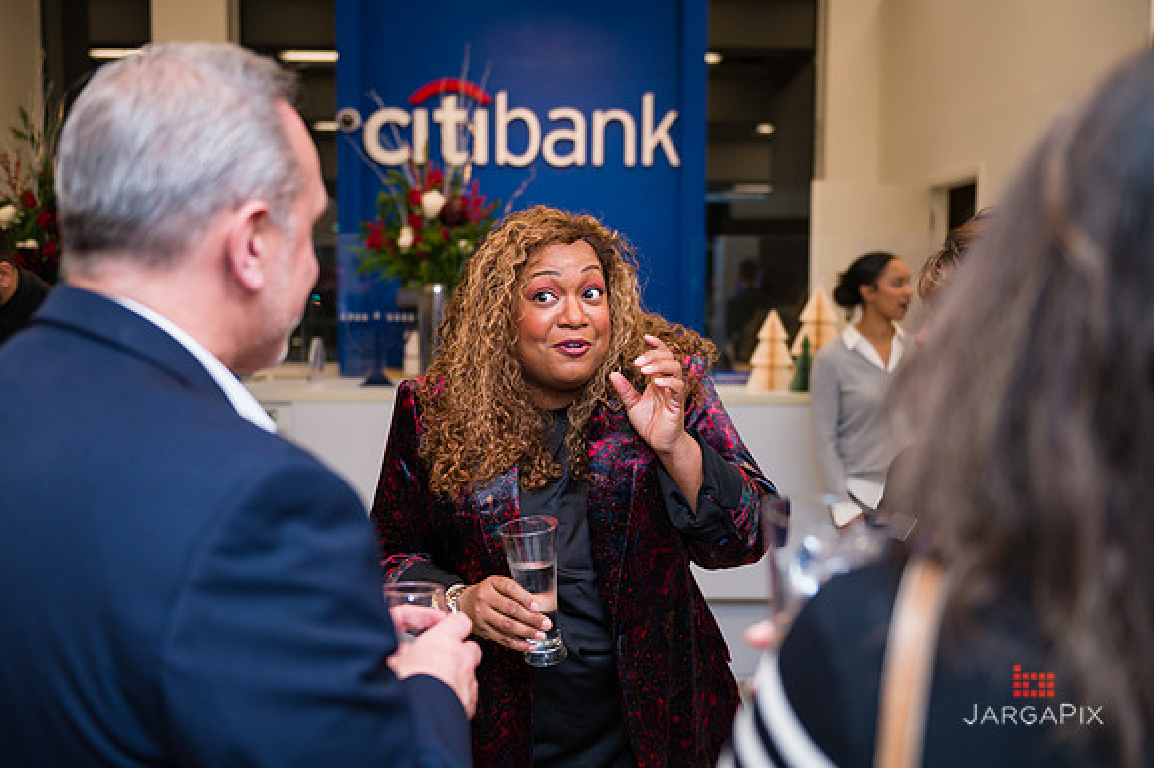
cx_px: 577
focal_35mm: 38
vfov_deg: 35.0
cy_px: 384
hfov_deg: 50.7
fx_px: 1217
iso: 400
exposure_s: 1/200
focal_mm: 38
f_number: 3.2
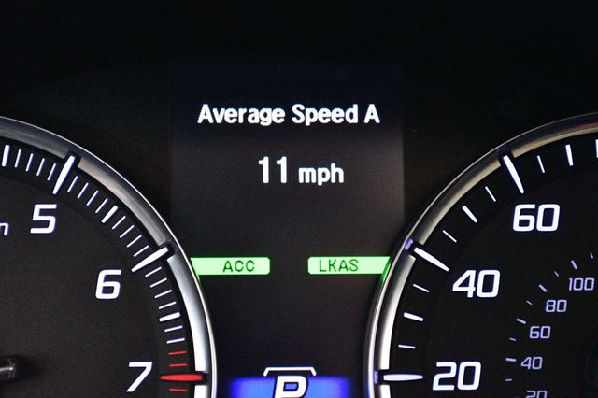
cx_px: 299
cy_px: 199
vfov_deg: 16.6
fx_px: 1361
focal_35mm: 82
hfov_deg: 24.8
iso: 12800
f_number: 5.6
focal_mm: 55
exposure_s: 1/60
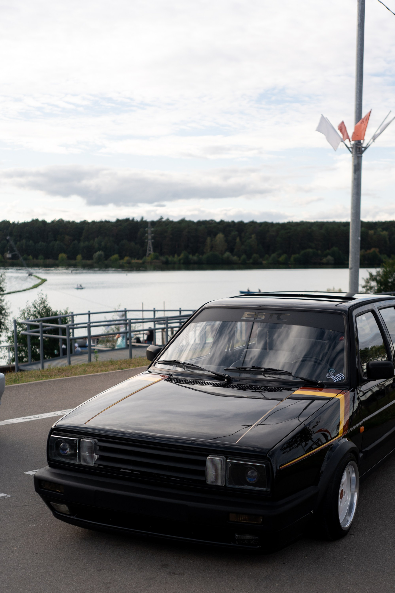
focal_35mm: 48
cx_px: 264
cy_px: 404
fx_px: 790
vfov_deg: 40.5
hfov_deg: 27.9
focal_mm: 35
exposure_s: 1/1000
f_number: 2.5
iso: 100
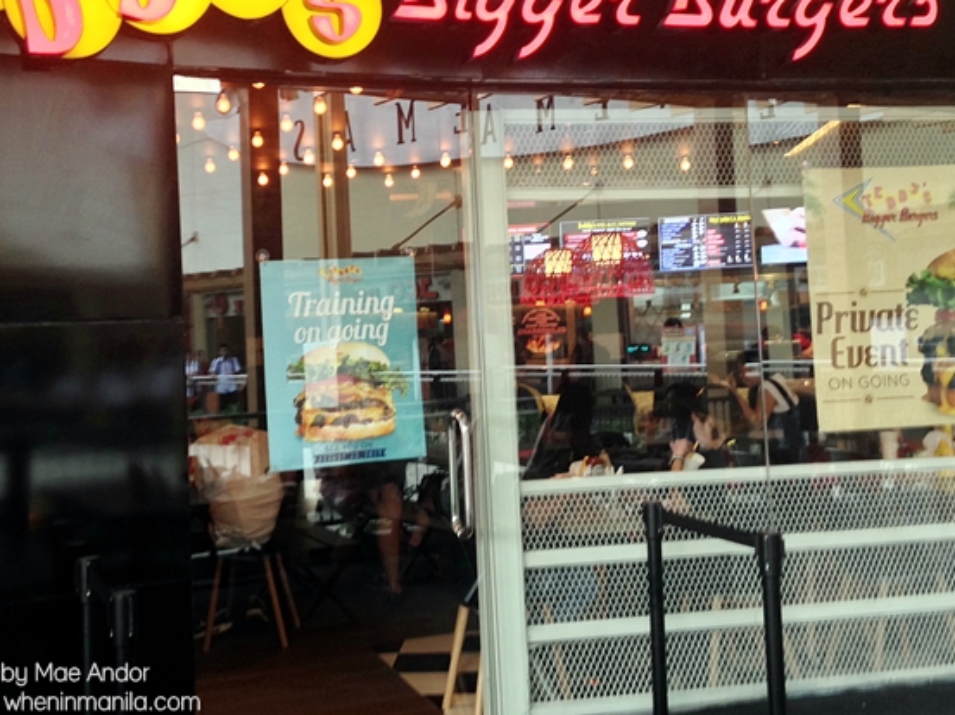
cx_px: 413
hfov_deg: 43.8
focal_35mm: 43
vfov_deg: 33.5
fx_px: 1186
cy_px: 304
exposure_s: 1/20
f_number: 2.4
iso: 125
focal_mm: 4.12
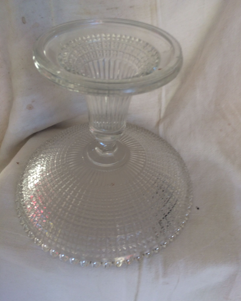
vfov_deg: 57.1
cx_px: 123
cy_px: 159
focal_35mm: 31
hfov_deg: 47.1
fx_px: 276
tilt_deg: -47.2
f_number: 2.2
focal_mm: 4.15
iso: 40
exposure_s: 1/100
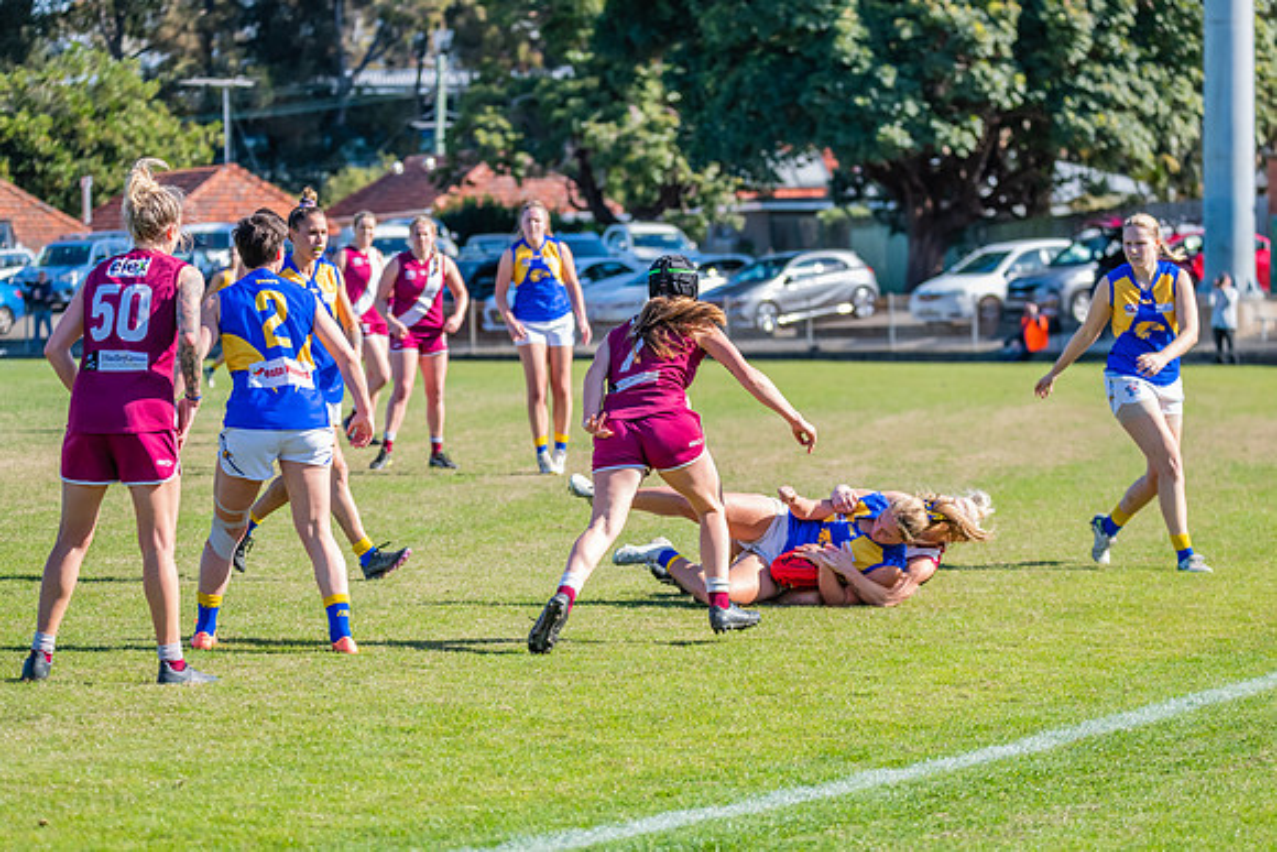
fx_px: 5847
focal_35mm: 165
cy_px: 430
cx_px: 683
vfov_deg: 8.3
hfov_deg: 12.5
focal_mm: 150
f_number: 6.3
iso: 800
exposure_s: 1/1600
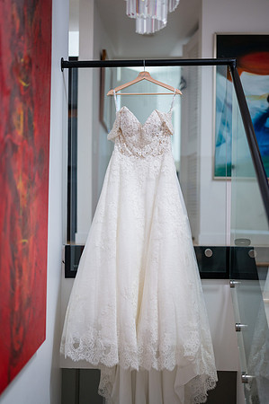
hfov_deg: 26.9
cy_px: 202
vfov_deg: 39.6
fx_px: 562
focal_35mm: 50
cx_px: 134
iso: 640
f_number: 1.2
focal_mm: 50
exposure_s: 1/800
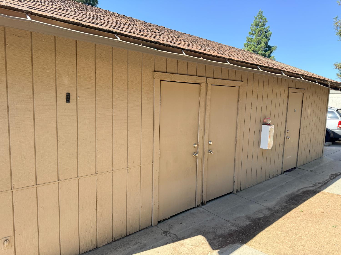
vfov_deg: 56.8
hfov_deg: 71.6
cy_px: 128
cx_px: 170
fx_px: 236
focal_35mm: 24
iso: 100
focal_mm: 6.76
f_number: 1.78
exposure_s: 1/1314
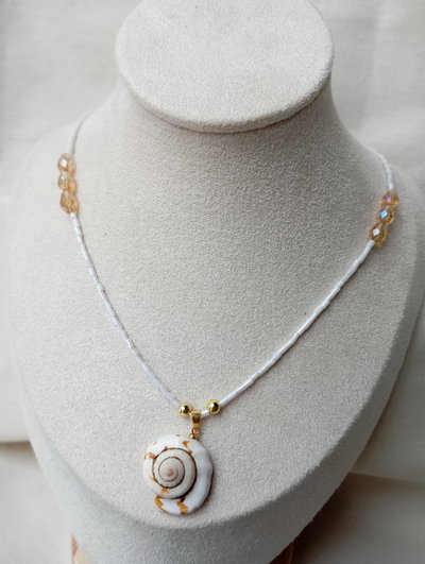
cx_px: 212
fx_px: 457
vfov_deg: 63.4
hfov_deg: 49.9
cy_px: 282
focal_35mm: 28
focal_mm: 4.22
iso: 296
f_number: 1.8
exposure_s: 1/100
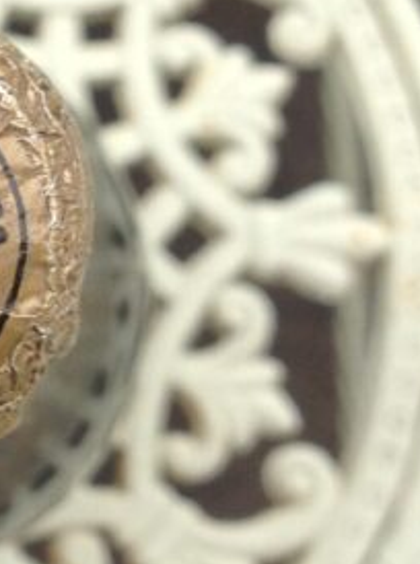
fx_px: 2129
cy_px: 109
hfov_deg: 11.0
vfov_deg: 15.0
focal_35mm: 131
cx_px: -151
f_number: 2.4
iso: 50
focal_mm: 4.28
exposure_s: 1/458
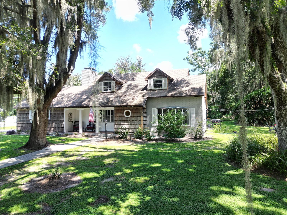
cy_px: 108
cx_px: 144
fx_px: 199
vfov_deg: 56.8
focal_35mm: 24
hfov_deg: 71.6
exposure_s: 1/640
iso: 100
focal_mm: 6.72
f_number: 1.7
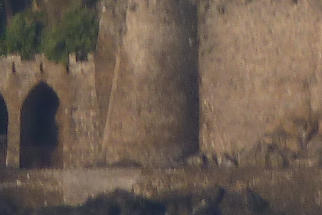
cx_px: 550
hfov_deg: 0.9
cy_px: -52
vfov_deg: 0.6
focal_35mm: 2254
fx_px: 20163
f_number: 4.9
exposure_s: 1/200
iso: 80
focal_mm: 49.2
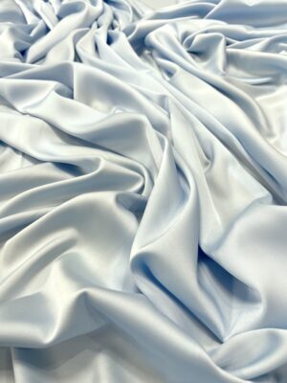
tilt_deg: -46.4
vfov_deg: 67.3
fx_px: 287
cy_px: 192
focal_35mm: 26
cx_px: 144
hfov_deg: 53.1
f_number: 1.6
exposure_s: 1/100
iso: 40
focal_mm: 4.2
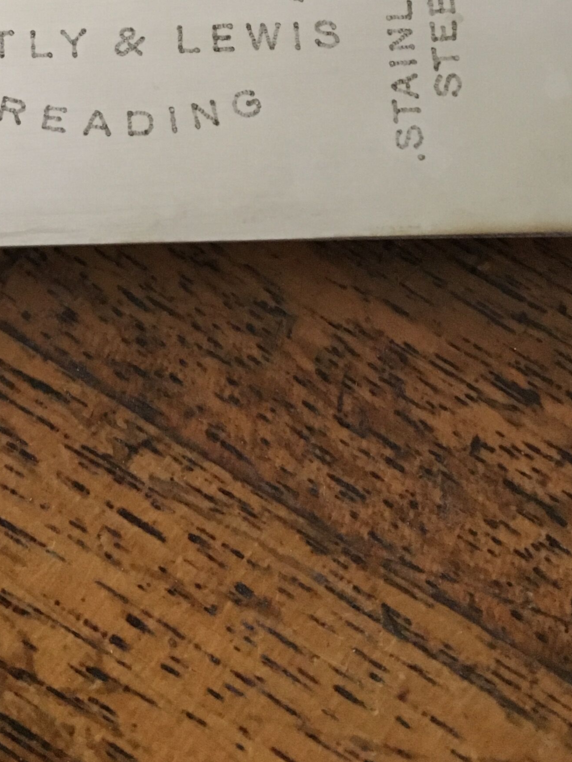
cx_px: 142
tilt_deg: -71.0
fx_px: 1476
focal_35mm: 67
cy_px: -57
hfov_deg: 21.7
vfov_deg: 26.8
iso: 250
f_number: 2.2
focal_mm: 4.15
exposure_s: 1/33
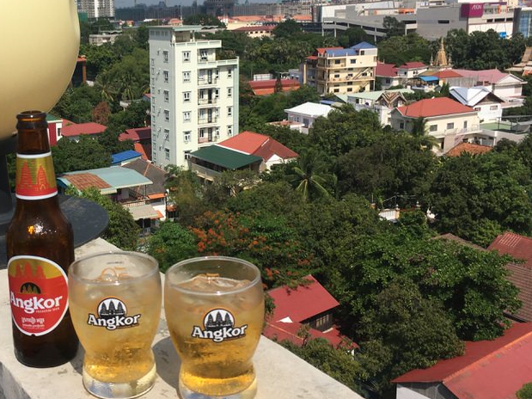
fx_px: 691
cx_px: 129
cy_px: 163
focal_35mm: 45
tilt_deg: -14.7
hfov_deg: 40.8
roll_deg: +0.3
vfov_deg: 32.1
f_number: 2.2
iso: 25
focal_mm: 4.15
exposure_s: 1/2404
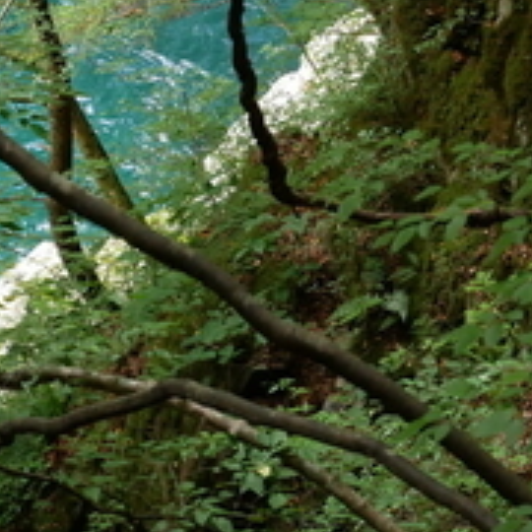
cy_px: 143
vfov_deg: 6.5
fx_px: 4712
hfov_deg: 6.4
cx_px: -251
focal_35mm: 271
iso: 1250
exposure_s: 1/100
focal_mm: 46
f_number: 5.6
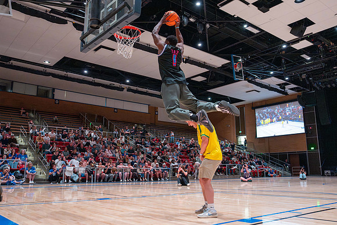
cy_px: 112
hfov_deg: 59.1
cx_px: 168
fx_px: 297
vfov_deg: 41.5
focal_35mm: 32
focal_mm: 30
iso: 6400
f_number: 3.2
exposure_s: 1/400
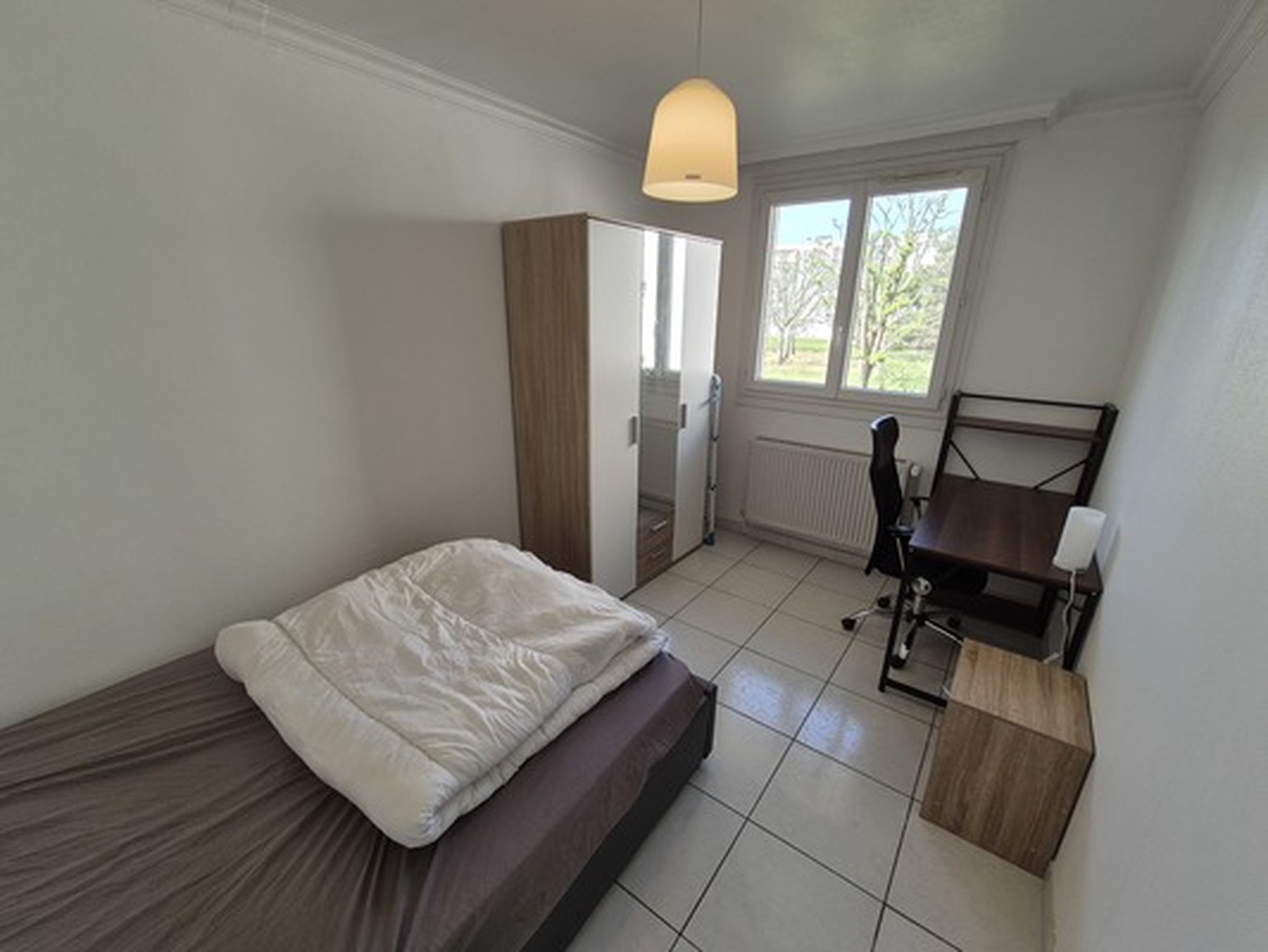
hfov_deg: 106.2
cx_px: 634
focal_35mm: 13
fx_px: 476
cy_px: 476
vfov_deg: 89.9
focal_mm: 2.2
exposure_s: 1/147
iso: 50
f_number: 2.2
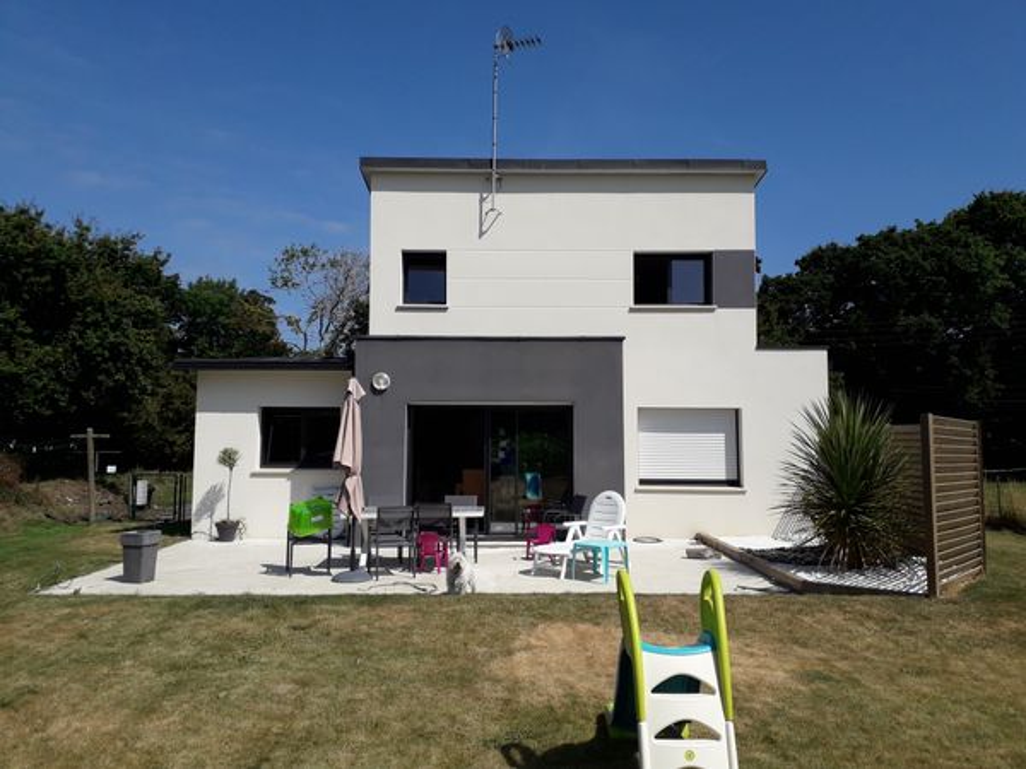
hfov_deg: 65.3
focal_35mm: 27
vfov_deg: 51.4
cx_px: 513
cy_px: 384
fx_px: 800
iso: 40
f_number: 1.9
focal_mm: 3.6
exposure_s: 1/2899
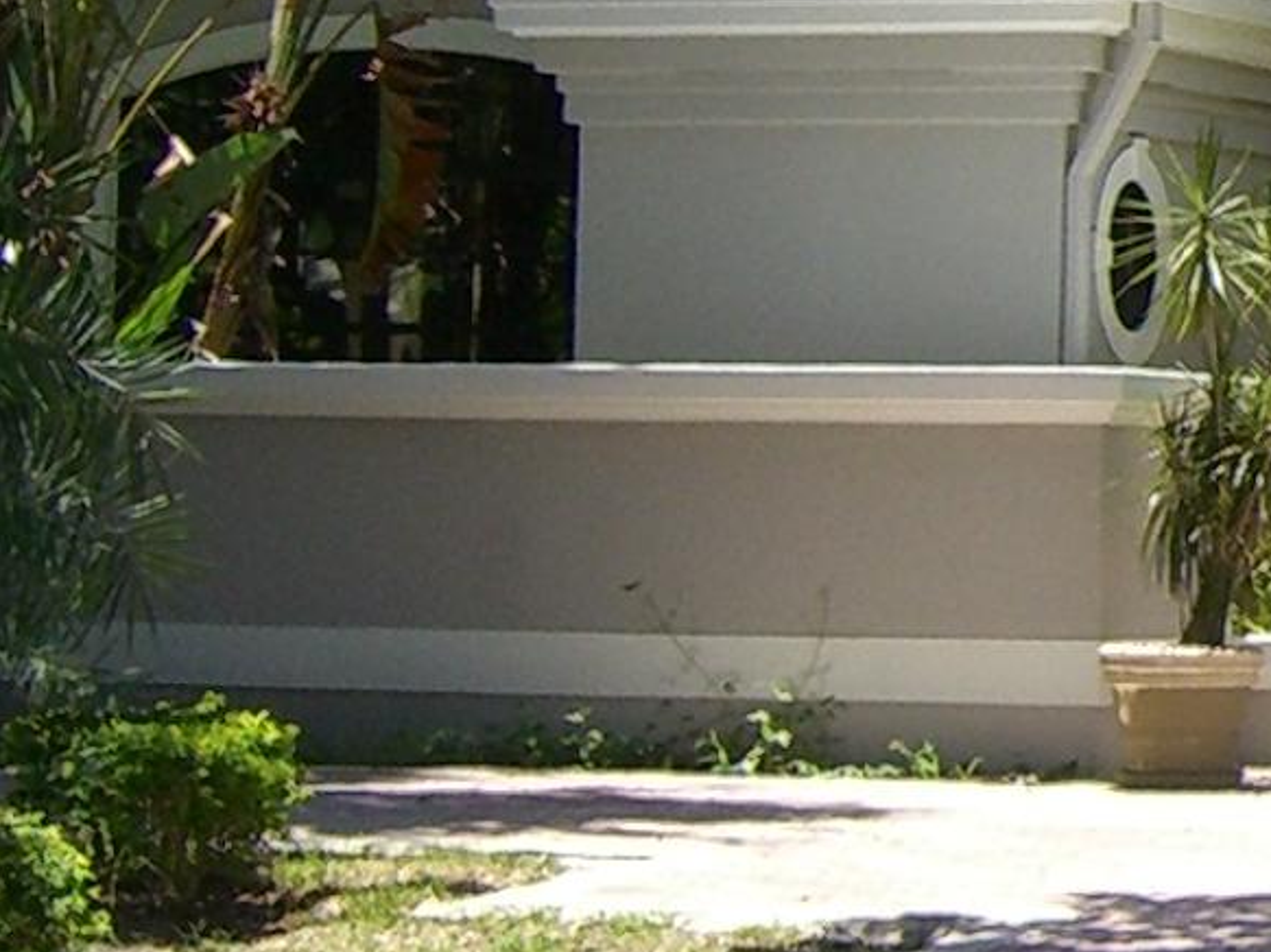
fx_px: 7194
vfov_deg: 7.5
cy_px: -66
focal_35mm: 196
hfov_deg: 9.4
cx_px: 2573
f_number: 4.3
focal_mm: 6.2
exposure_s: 1/320
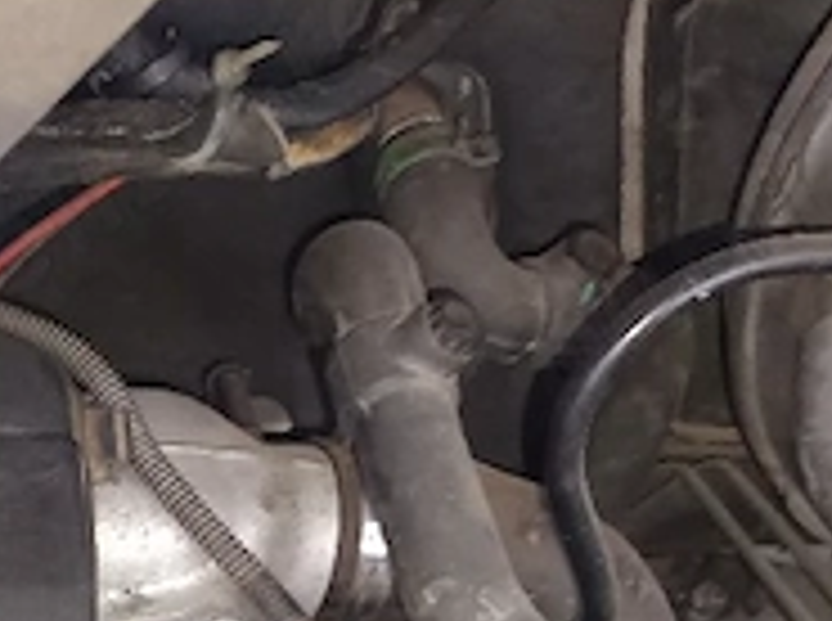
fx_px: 1871
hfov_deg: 21.2
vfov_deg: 17.2
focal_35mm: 78
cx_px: -409
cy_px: 909
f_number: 1.7
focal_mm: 5.31
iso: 4403
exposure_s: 1/16.7
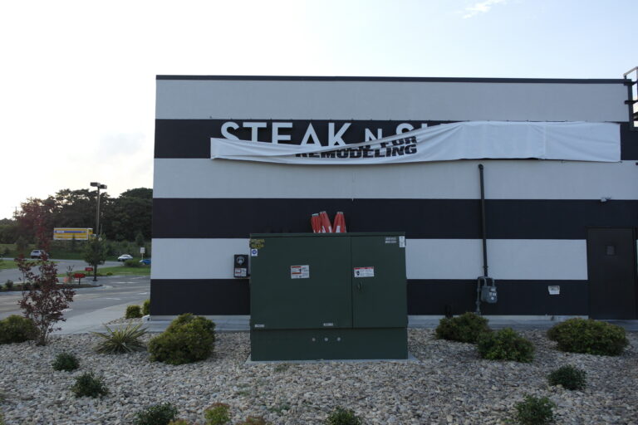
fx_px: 532
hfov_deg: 61.9
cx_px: 319
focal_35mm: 30
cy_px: 212
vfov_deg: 43.6
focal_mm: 20
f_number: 4.5
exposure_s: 1/125
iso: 100
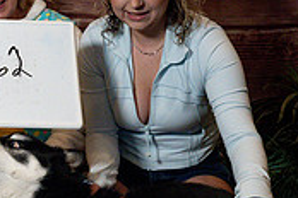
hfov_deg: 16.9
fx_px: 968
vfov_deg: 11.7
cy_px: 153
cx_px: -31
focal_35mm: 117
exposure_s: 1/500
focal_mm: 35
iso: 8000
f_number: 4.5
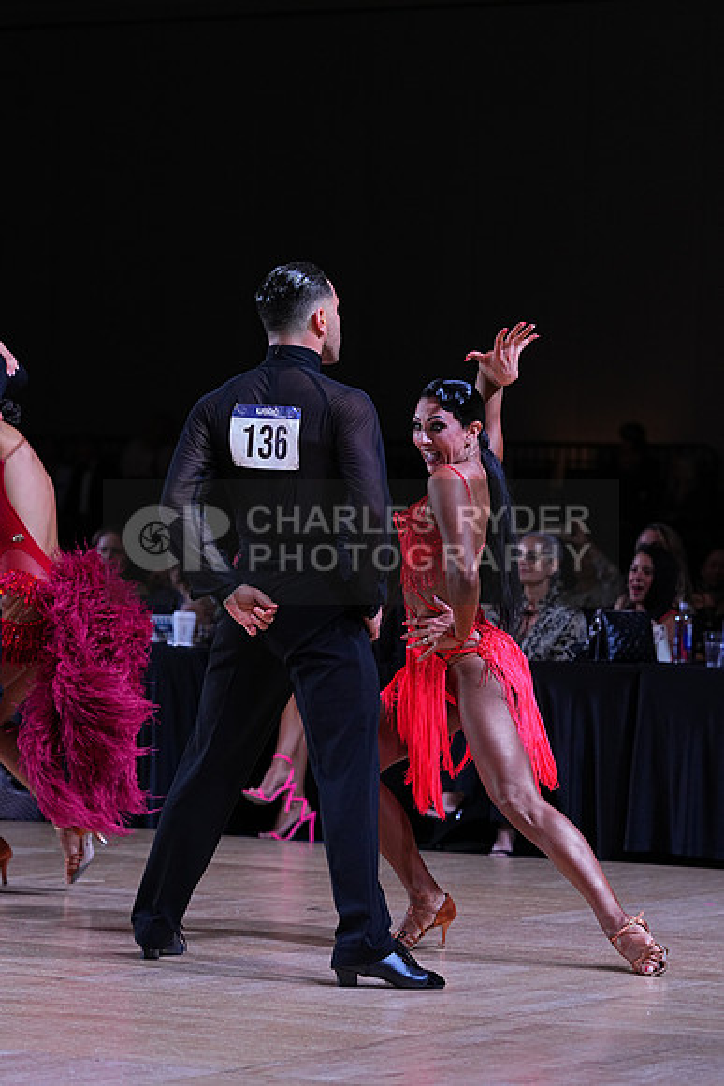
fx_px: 3648
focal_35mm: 121
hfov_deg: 11.3
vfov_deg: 16.9
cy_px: 543
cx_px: 362
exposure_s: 1/500
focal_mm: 121
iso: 1250
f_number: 4
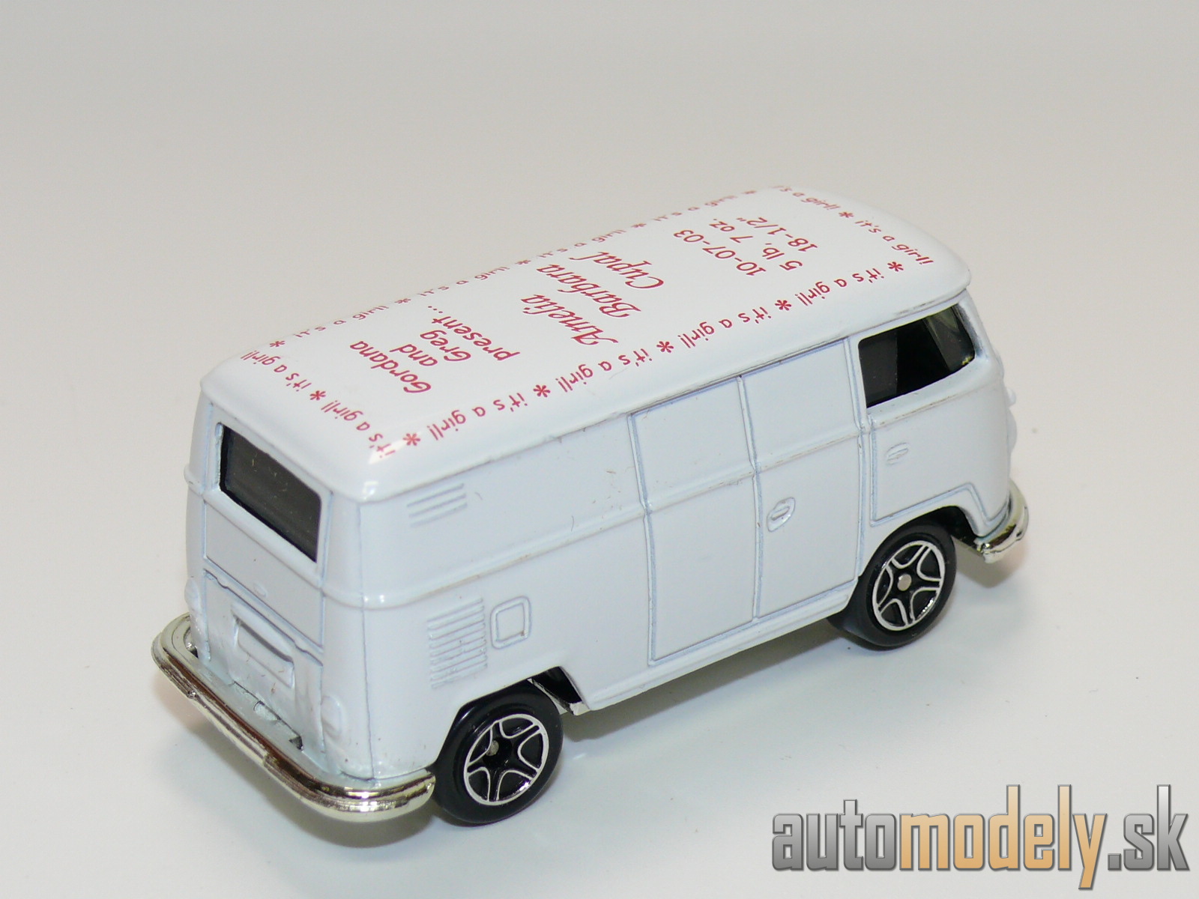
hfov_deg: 20.7
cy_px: 450
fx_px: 3291
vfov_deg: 15.6
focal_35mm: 95
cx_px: 600
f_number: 4
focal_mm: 12.9
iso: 100
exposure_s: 1/30
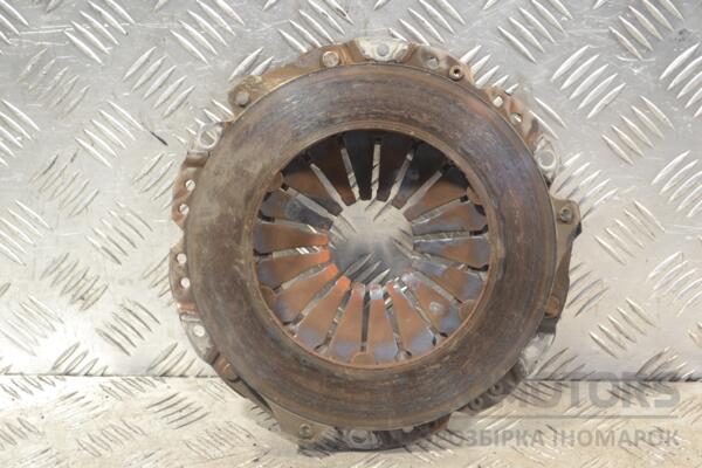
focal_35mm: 66
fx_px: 1287
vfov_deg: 20.6
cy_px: 234
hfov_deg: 30.5
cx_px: 351
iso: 560
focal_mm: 44
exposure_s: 1/30
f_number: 5.3
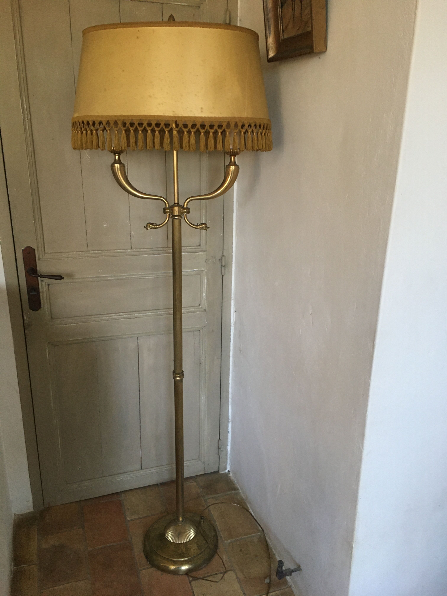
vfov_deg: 61.7
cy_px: 298
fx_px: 499
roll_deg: +0.9
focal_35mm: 29
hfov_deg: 48.2
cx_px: 224
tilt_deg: -20.7
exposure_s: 1/33
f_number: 2.2
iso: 160
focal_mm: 4.15
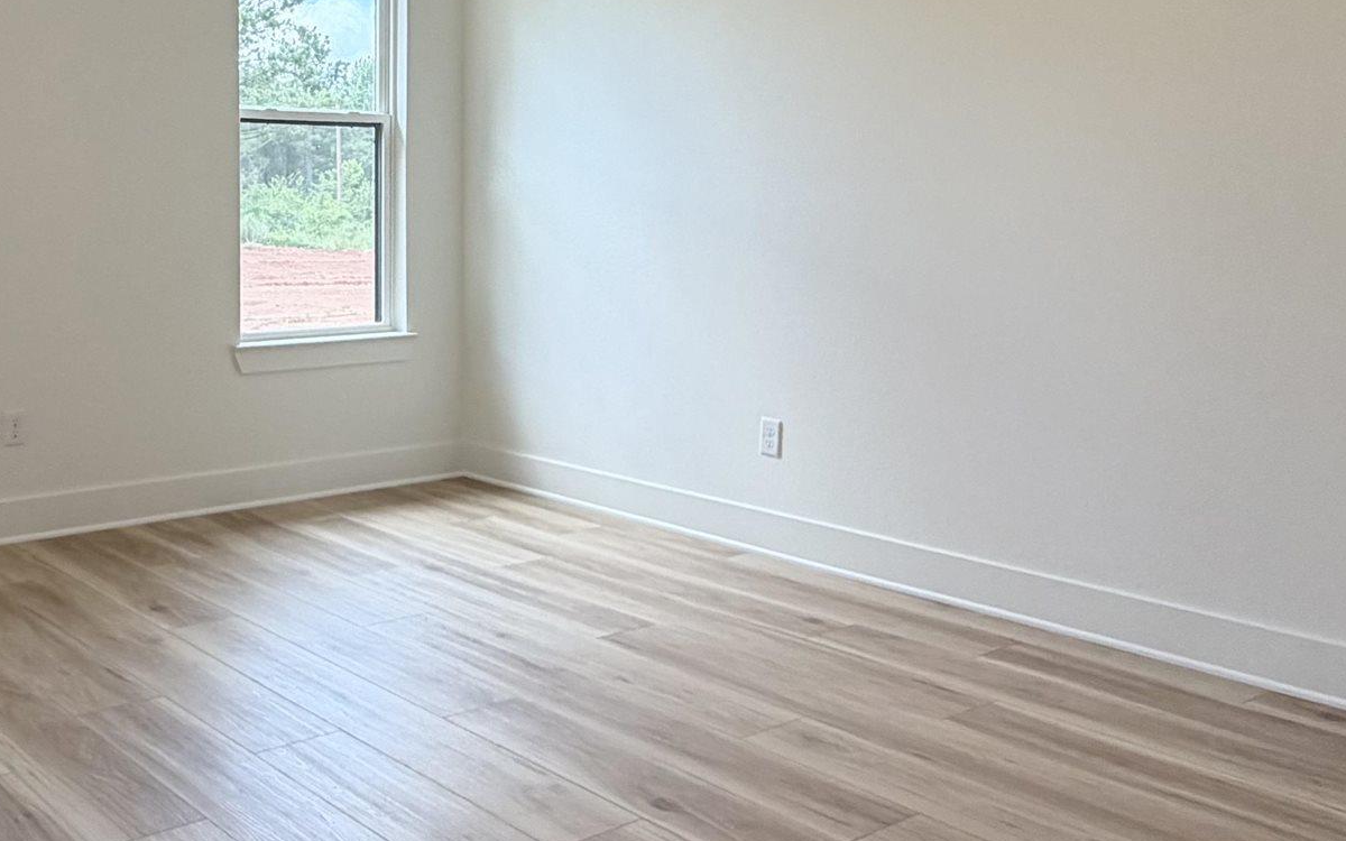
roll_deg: +0.2
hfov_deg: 49.4
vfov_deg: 33.3
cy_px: 272
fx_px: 1394
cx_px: 333
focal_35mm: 38
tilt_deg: -3.9
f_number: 2.2
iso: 100
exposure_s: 1/120
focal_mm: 2.22
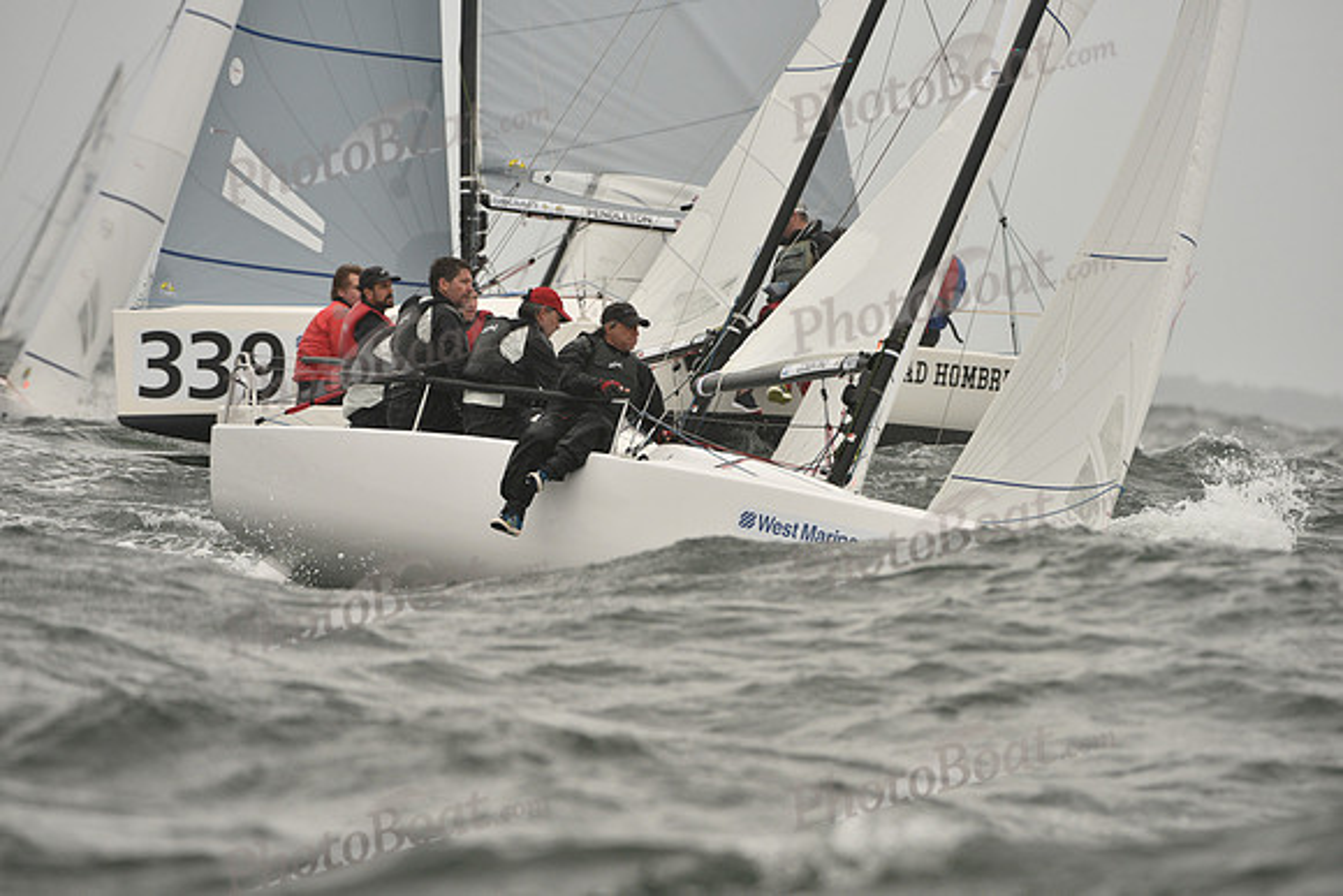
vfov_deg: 3.4
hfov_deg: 5.2
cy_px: 448
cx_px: 672
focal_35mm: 400
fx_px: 14925
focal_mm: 400
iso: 400
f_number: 6.3
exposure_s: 1/1250
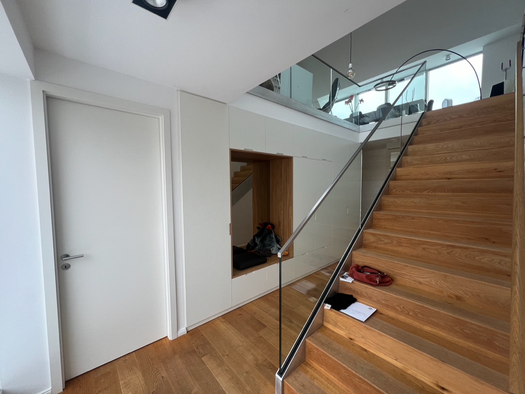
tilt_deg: -3.8
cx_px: 262
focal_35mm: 13
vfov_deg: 89.9
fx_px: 197
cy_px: 197
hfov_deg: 106.2
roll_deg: +0.8
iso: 80
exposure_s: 1/99
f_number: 1.8
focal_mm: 1.57
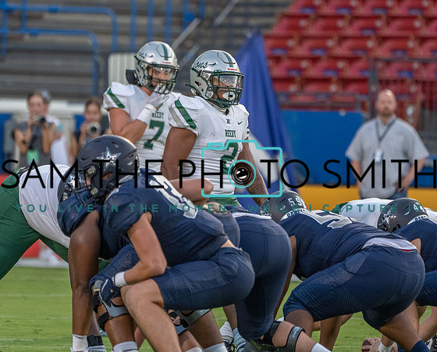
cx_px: 235
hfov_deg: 3.4
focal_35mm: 572
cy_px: 129
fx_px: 7412
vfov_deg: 2.7
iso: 3200
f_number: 5.6
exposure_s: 1/1000
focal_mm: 400
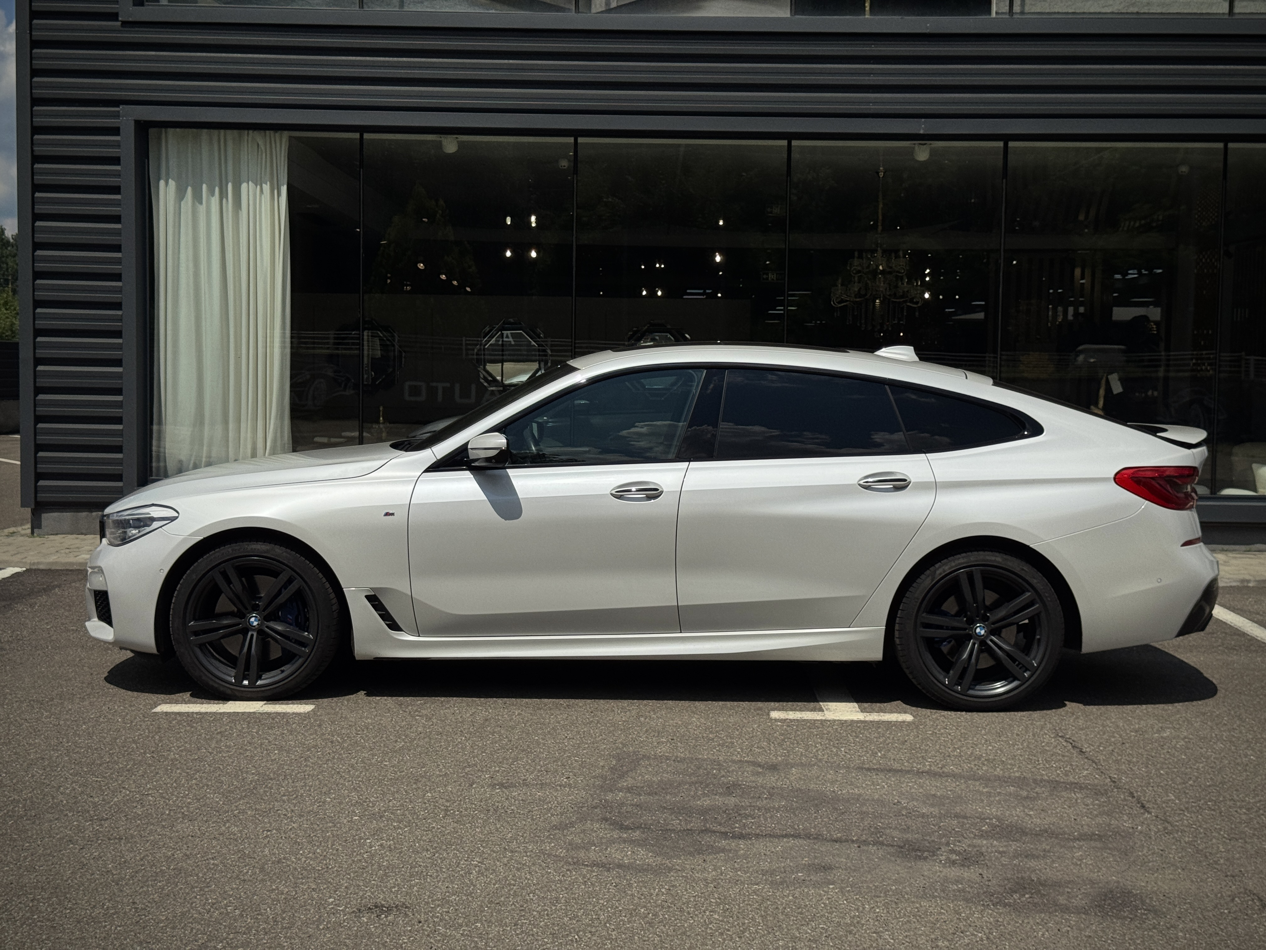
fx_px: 1755
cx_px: 633
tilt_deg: -3.2
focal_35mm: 48
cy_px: 475
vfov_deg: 30.3
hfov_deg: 39.7
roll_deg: -0.2
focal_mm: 6.76
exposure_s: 1/20000
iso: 50
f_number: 1.78
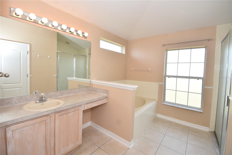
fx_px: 97
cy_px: 78
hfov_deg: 100.4
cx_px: 116
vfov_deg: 77.3
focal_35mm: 15
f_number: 5
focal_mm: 10
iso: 200
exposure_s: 1/100
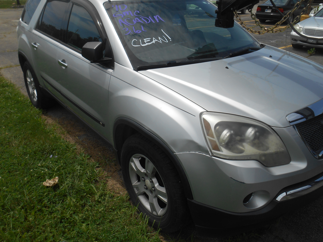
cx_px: 171
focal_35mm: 29
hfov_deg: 61.6
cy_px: 119
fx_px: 271
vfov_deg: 48.2
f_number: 3.4
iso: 80
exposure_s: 1/2000
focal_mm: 4.7
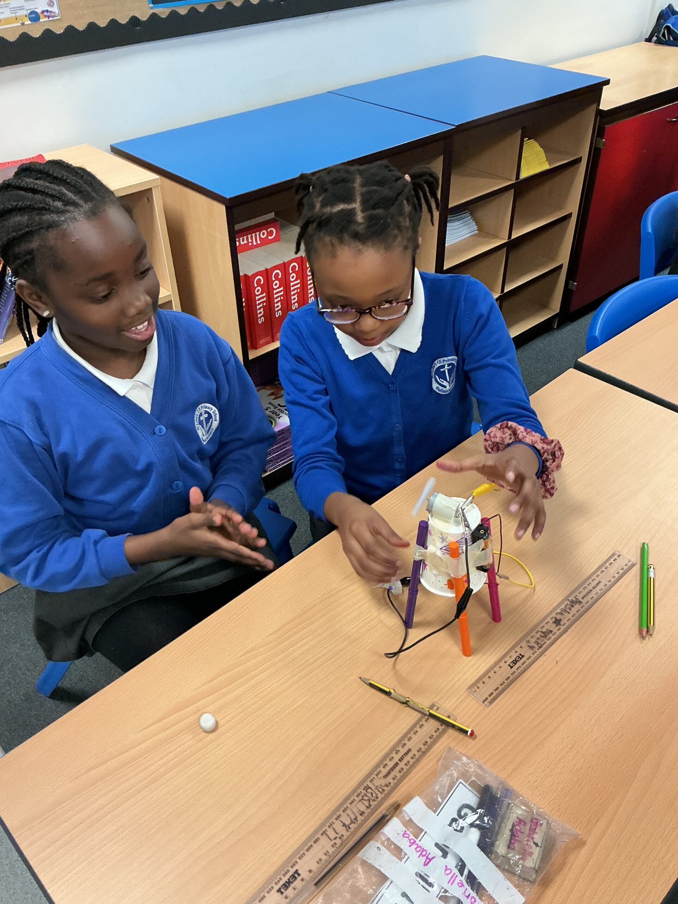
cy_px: 452
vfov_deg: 61.7
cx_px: 339
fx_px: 757
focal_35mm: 29
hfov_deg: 48.2
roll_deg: +1.5
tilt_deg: -40.0
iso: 160
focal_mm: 3
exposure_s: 1/60
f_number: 1.8
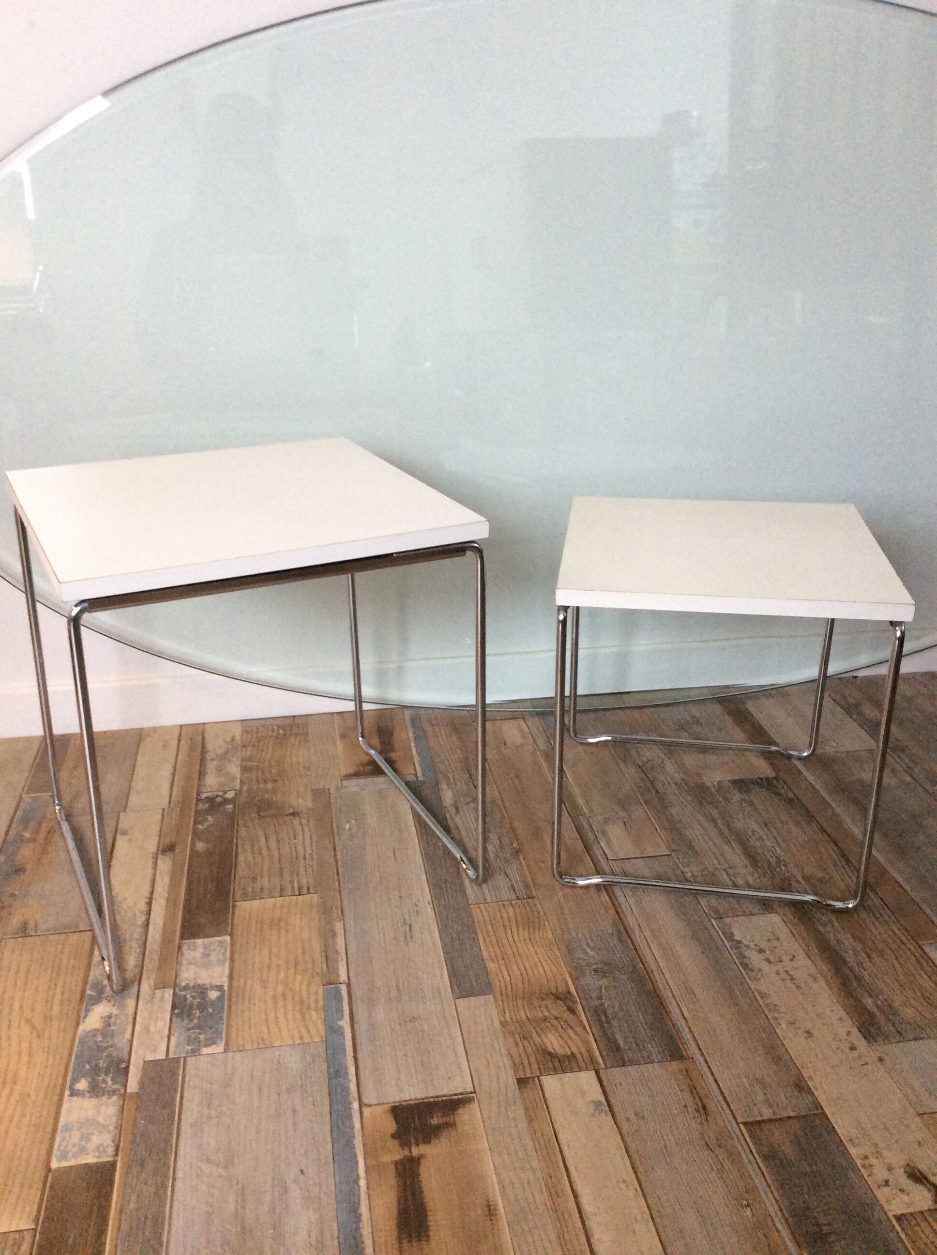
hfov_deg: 44.1
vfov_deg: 56.9
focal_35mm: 32
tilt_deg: -20.7
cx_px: 468
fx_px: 1158
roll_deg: +1.5
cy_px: 628
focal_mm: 3.3
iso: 160
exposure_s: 1/25
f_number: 2.4
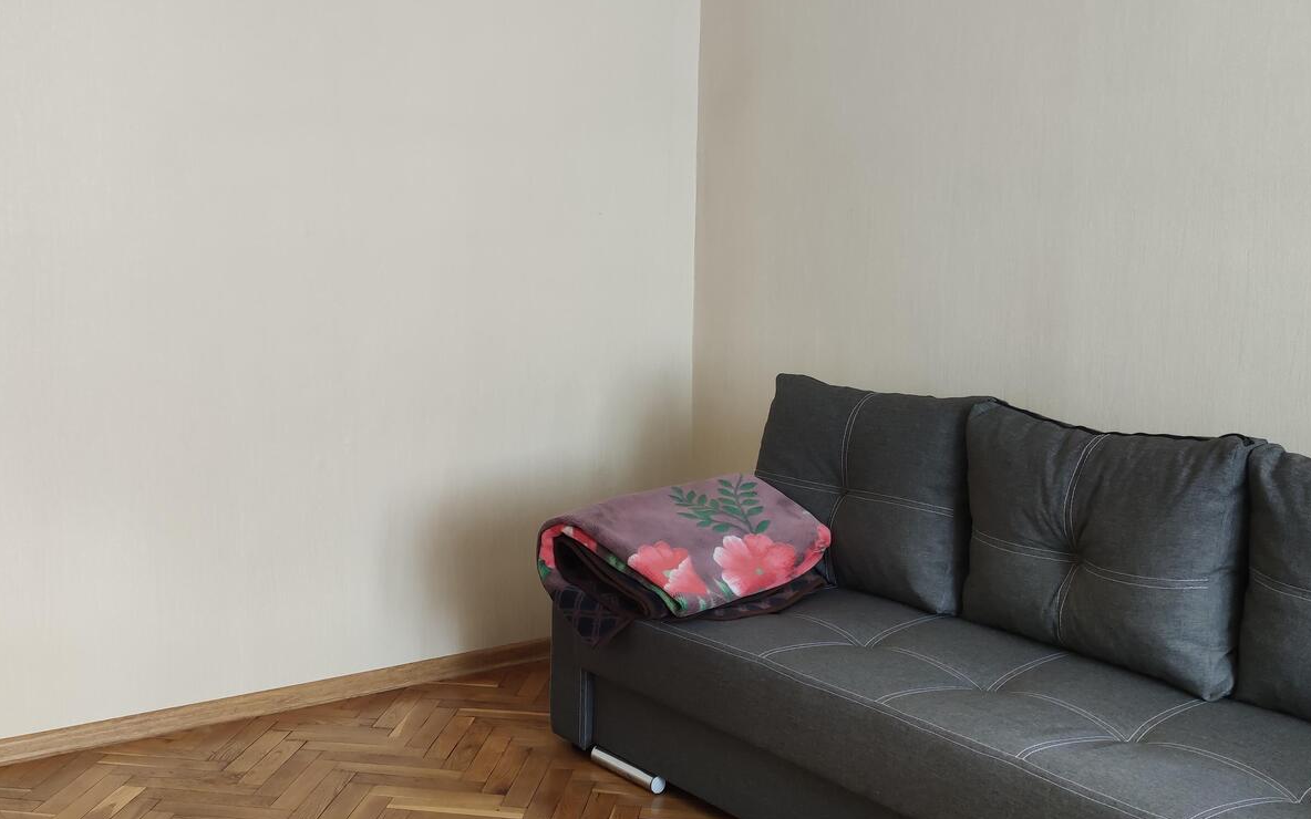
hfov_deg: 45.2
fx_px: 1572
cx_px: 564
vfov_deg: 29.2
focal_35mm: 44
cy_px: 468
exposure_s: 1/100
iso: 830
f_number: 1.69
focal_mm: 6.72
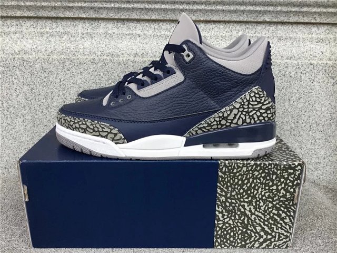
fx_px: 302
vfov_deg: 45.4
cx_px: 168
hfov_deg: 58.4
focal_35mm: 31
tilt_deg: -16.1
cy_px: 126
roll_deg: -0.7
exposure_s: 1/176
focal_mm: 3.3
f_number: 2.4
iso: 25
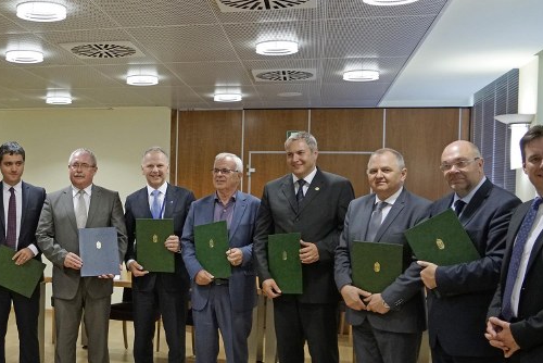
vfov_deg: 28.1
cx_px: 99
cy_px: 205
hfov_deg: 39.3
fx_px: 724
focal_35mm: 48
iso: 3200
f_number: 3.5
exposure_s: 1/200
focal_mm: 24
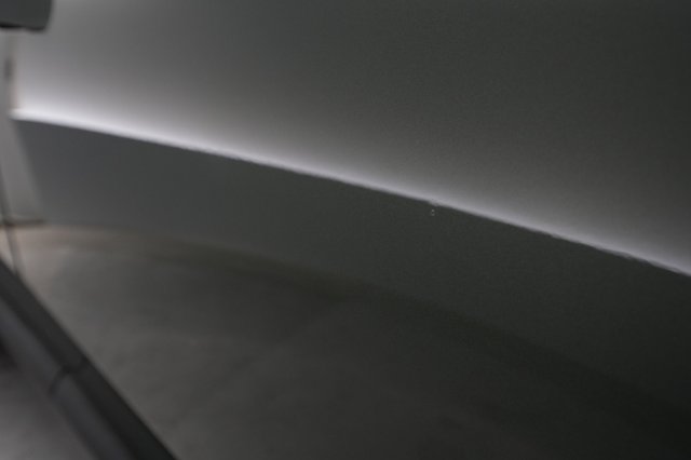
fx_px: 537
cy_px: 230
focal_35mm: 28
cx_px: 346
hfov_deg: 65.5
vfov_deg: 46.4
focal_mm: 28
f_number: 5
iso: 2500
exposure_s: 1/100
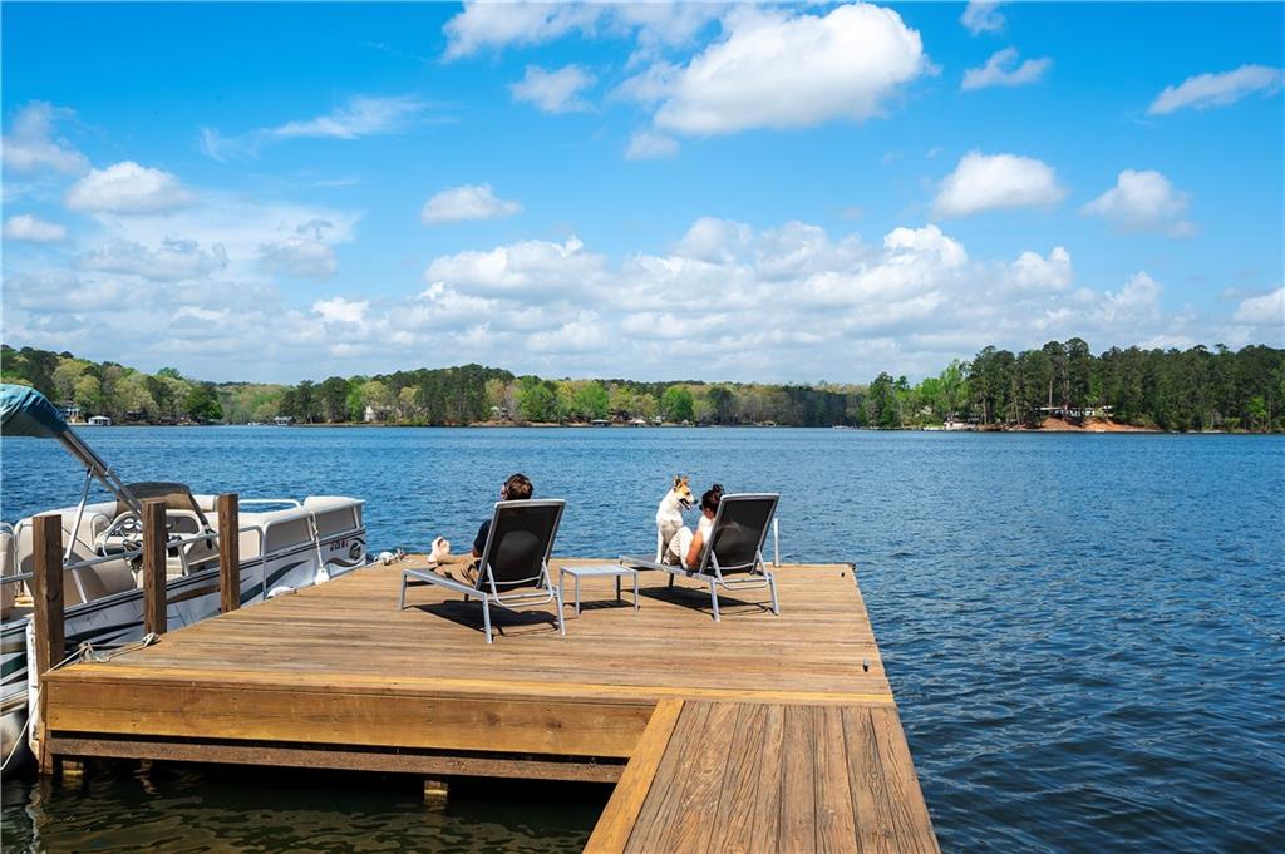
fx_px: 1070
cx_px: 642
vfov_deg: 43.5
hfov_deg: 62.0
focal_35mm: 30
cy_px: 427
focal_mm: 30
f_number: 11
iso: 125
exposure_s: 1/250
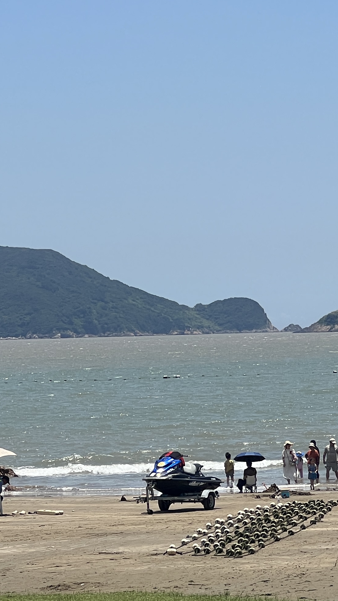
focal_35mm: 172
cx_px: 271
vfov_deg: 12.5
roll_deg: +2.1
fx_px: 2741
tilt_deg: +1.8
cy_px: 237
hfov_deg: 7.0
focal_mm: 9
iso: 32
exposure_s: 1/1340
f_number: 2.8
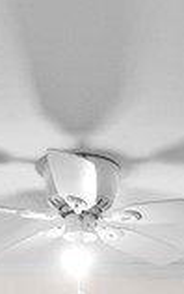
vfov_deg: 16.8
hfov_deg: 12.5
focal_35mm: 105
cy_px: 508
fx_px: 841
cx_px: 136
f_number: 9
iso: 1600
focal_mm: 15
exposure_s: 1/10
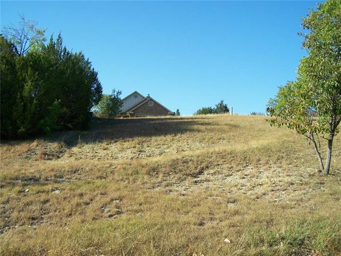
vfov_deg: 37.7
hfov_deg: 49.0
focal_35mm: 38
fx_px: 374
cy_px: 128
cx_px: 170
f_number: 2.8
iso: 80
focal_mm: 6.3
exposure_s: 1/800
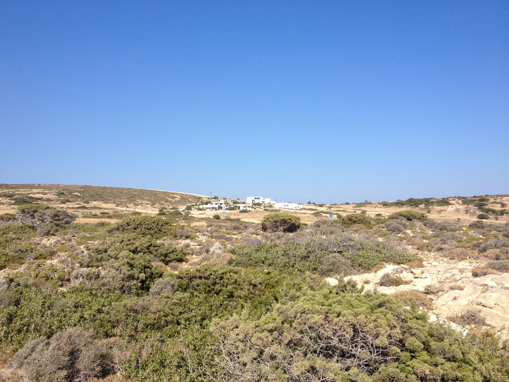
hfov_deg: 52.6
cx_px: 254
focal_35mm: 35
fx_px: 515
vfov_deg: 40.7
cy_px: 191
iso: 50
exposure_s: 1/1905
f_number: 2.4
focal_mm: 4.28
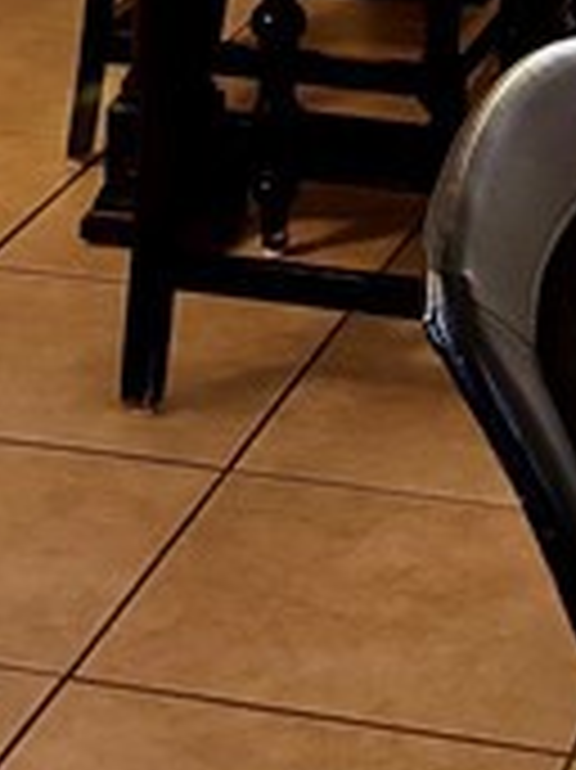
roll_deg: -3.2
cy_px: -666
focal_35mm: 156
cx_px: 428
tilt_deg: -6.9
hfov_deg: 9.5
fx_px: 3465
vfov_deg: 11.6
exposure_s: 1/40
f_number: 1.6
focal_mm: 5.96
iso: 500
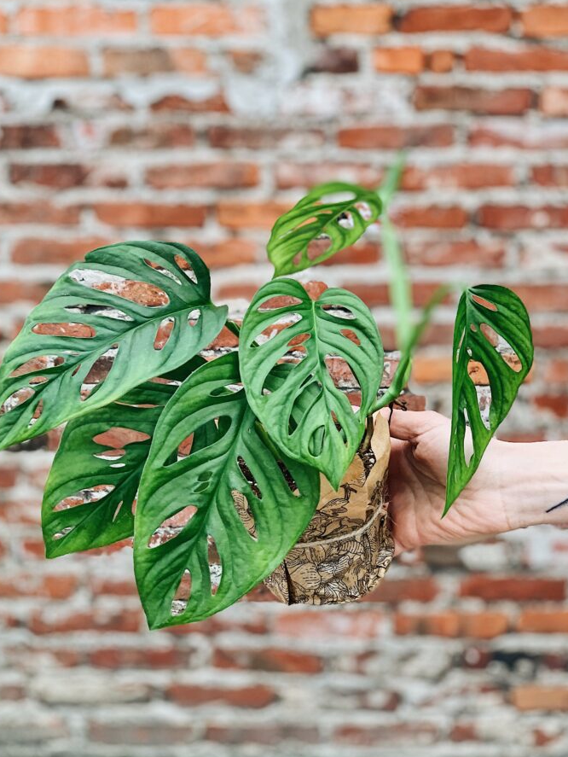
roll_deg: +0.2
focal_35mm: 60
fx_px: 1312
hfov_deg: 24.4
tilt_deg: -7.2
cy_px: 350
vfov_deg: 32.2
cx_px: 261
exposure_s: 1/122
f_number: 2.4
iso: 16
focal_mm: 6
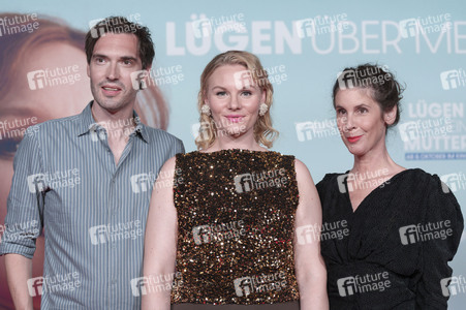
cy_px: 155
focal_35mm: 72
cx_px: 233
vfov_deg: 18.9
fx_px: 931
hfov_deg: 28.1
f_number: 3.5
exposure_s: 1/160
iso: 500
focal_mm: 72
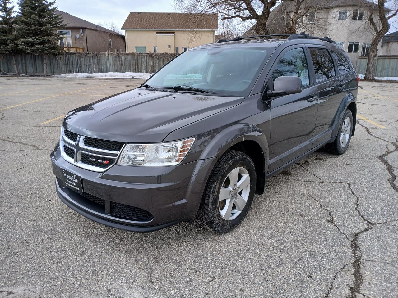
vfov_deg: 53.1
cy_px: 149
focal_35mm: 26
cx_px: 199
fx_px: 299
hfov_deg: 67.3
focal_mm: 3.98
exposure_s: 1/187
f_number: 1.8
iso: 20
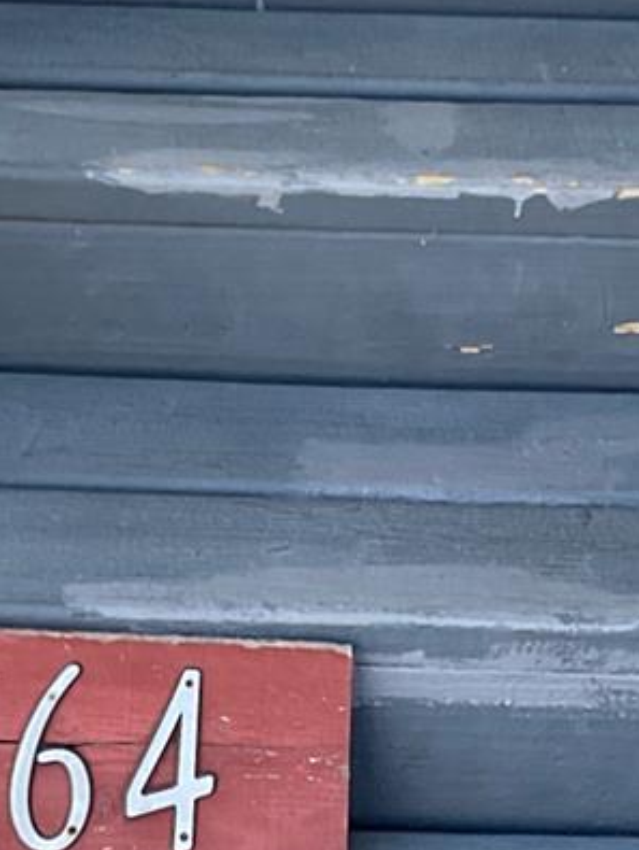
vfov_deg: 17.7
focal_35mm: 110
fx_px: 2703
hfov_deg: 13.4
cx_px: 173
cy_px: 727
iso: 20
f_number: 1.8
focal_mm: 3
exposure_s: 1/122
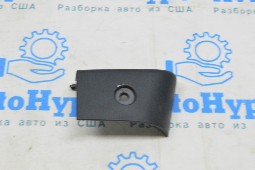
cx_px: 128
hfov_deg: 24.6
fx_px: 584
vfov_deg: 16.5
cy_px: 85
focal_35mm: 82
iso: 6400
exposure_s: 1/15
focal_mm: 55
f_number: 20
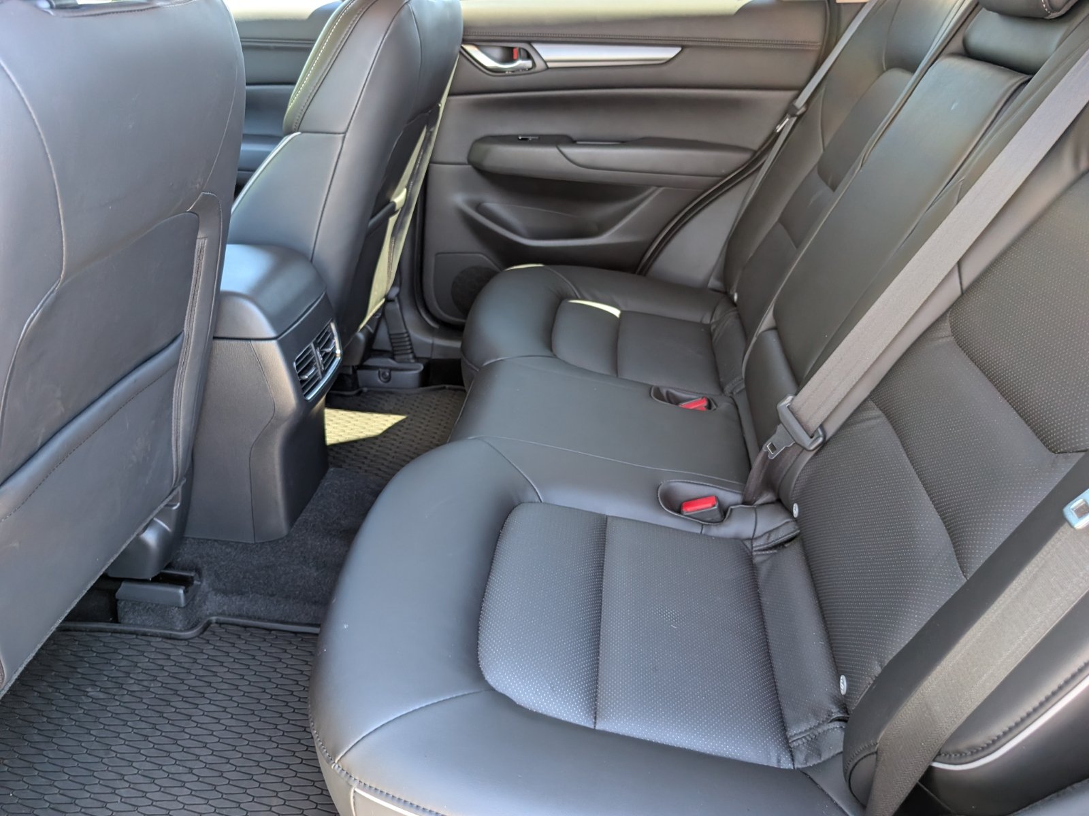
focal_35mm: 24
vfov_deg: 56.8
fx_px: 755
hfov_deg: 71.6
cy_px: 408
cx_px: 544
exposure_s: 1/473
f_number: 1.68
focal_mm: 6.9
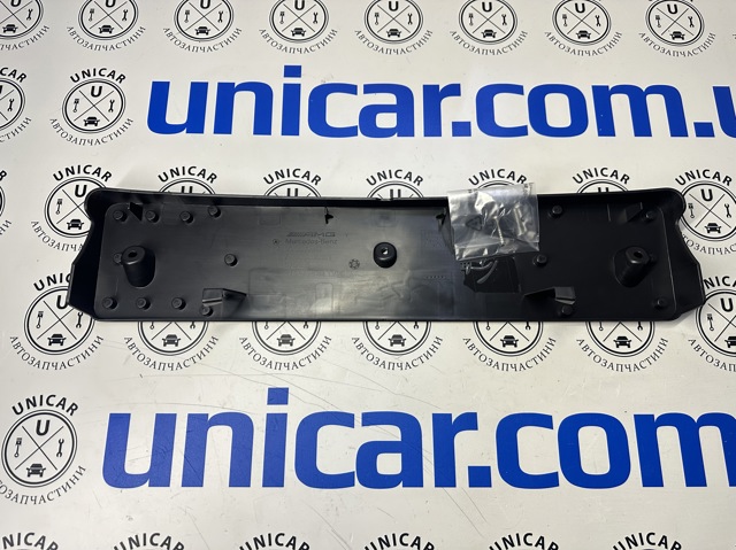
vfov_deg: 56.8
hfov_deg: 71.6
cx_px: 368
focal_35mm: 24
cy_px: 275
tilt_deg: -73.7
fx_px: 510
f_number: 1.78
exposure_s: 1/72
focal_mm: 6.86
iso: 250
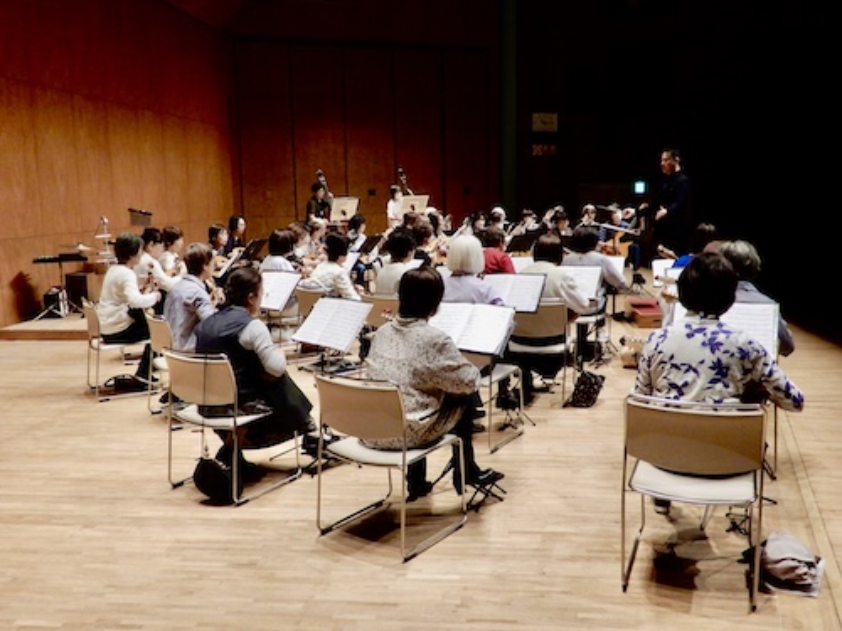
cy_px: 316
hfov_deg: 52.6
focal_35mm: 35
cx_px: 421
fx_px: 851
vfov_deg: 40.7
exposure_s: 1/30
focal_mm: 6.2
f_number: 4
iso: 200
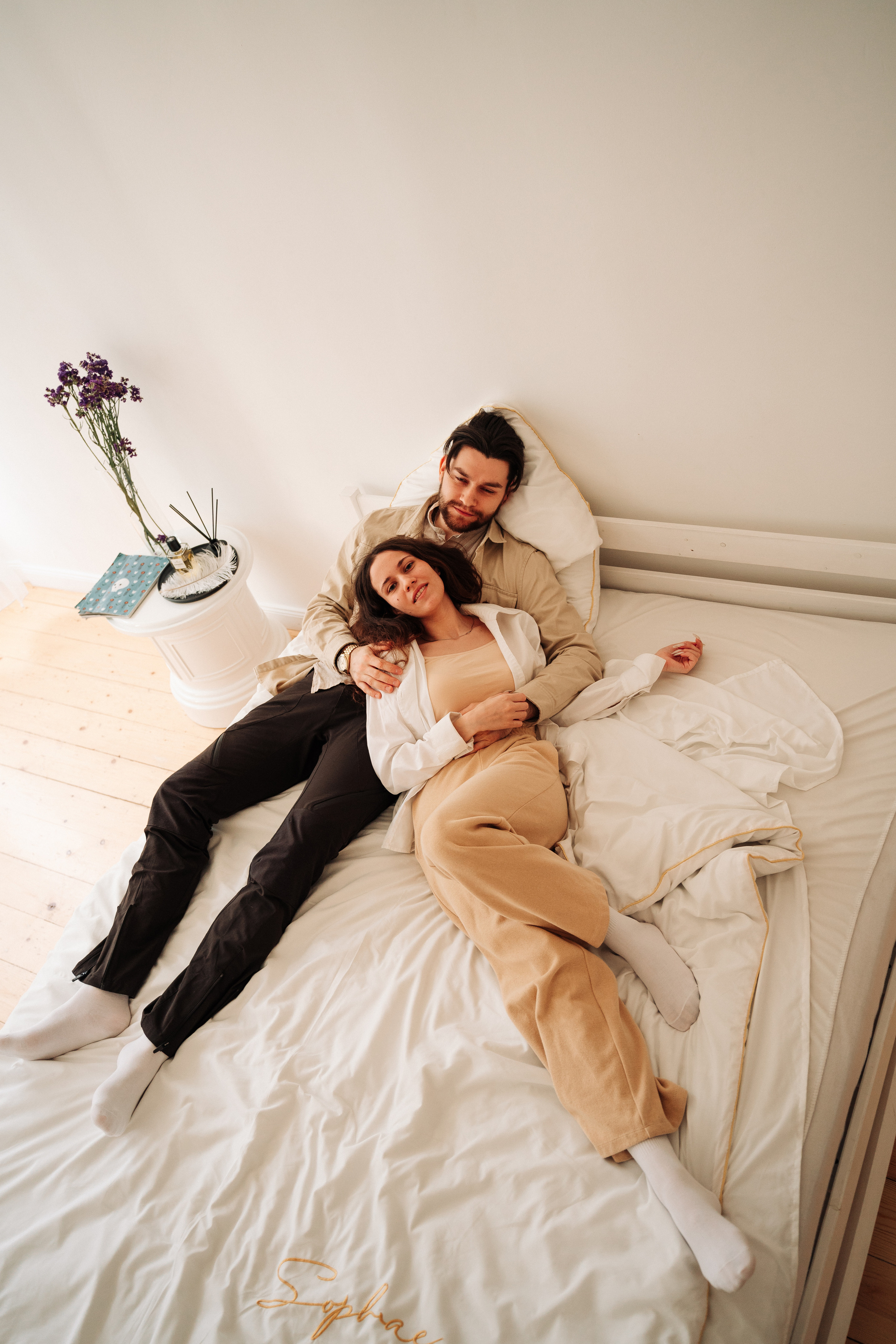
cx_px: 448
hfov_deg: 46.4
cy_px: 672
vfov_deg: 65.5
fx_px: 1045
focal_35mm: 28
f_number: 2.8
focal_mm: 28
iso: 640
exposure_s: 1/80
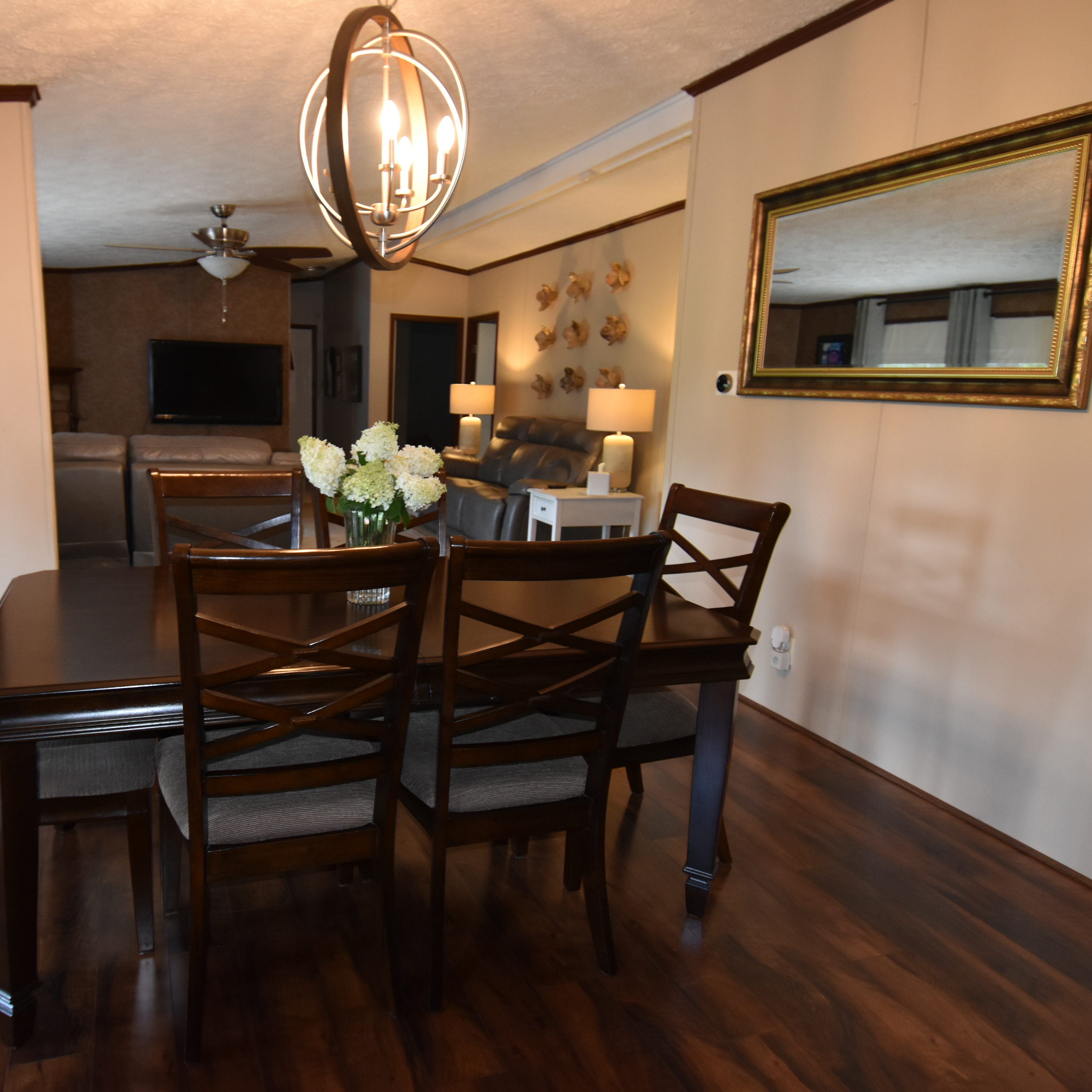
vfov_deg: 67.3
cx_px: 405
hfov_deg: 66.2
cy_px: 546
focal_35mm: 23
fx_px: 821
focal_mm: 12
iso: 800
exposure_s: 1/60
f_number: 4
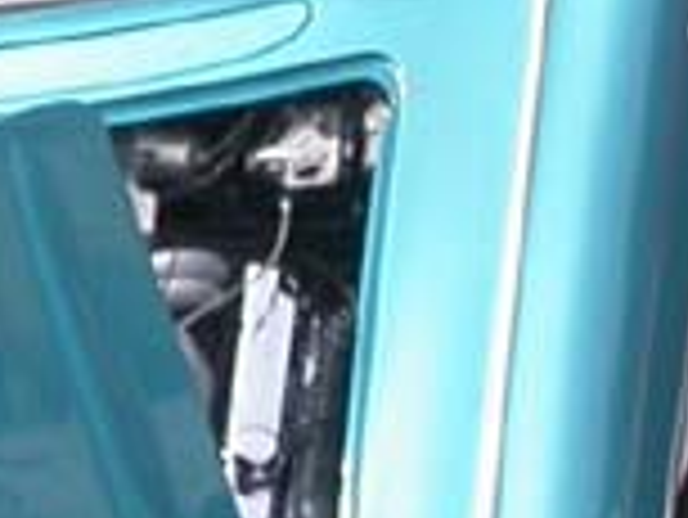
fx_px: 20507
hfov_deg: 1.9
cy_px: -225
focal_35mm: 1031
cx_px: -607
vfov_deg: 1.4
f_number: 5.8
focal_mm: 32
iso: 100
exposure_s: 1/276
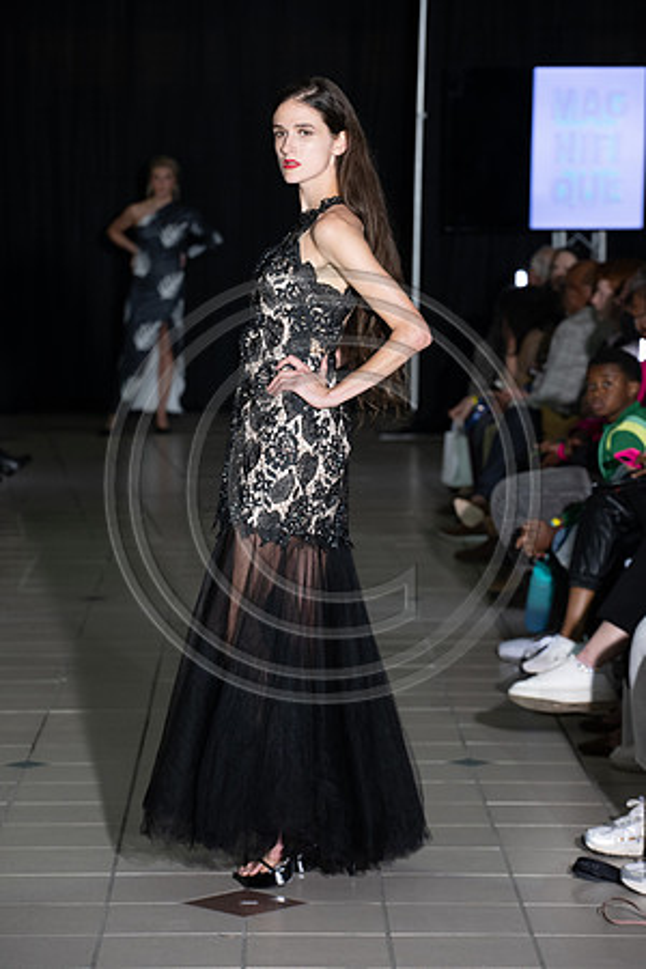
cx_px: 323
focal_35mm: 125
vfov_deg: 16.4
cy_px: 484
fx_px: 3364
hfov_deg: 11.0
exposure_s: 1/160
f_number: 5.6
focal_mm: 125
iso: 1250
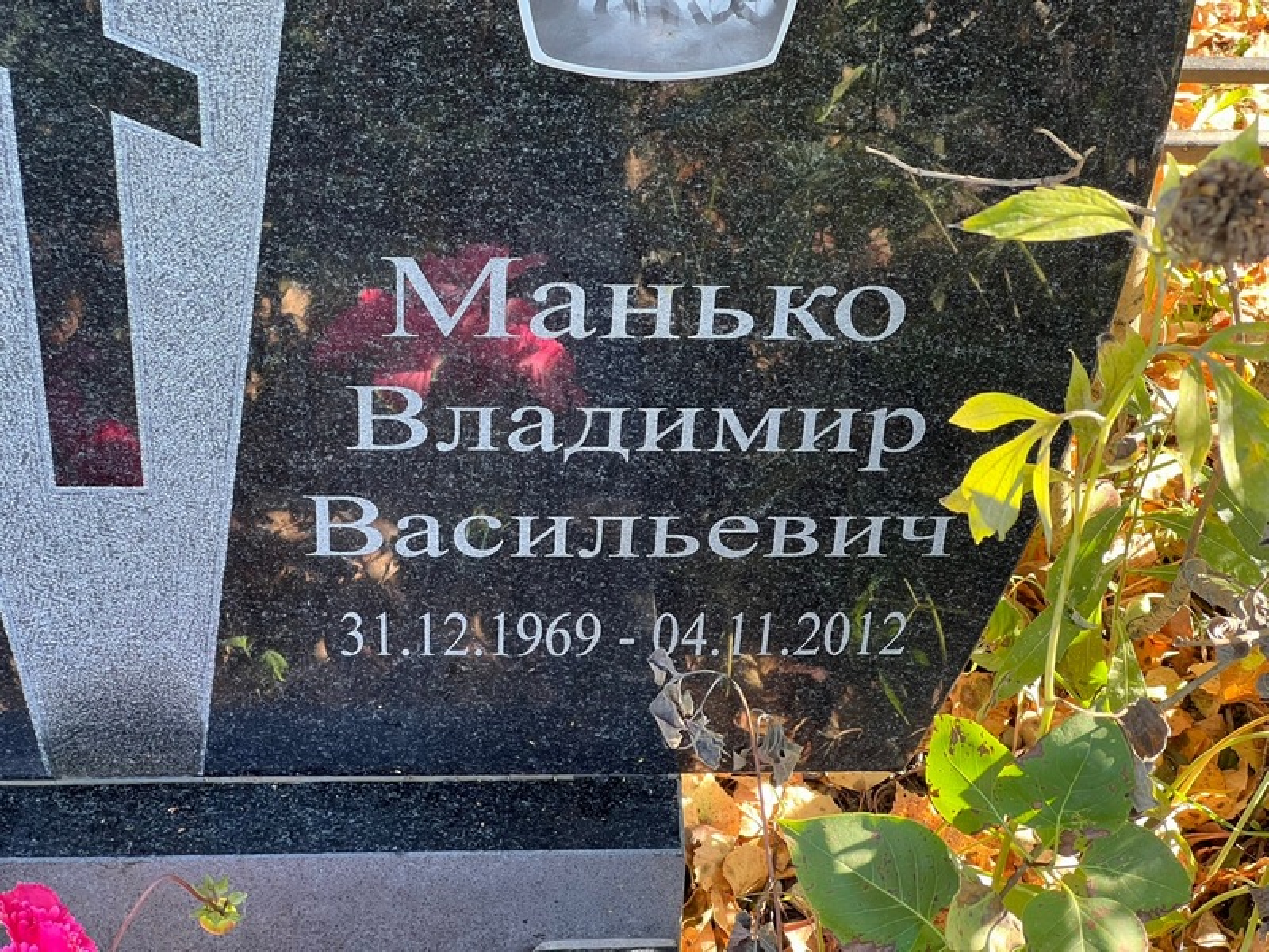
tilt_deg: -39.8
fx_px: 2823
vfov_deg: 19.1
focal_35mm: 77
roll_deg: -1.9
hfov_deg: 25.3
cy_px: 476
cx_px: 634
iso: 100
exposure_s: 1/99
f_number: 2.8
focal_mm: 9
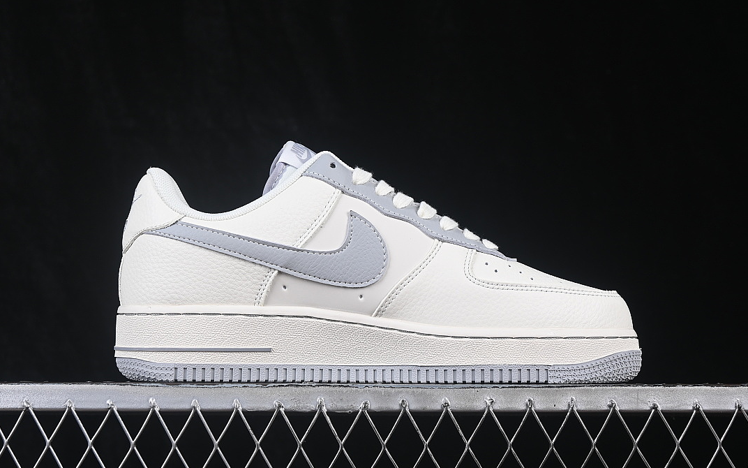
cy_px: 227
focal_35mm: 77
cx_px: 373
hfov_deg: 26.8
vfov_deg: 16.9
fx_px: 1570
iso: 160
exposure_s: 1/80
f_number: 8
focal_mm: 50
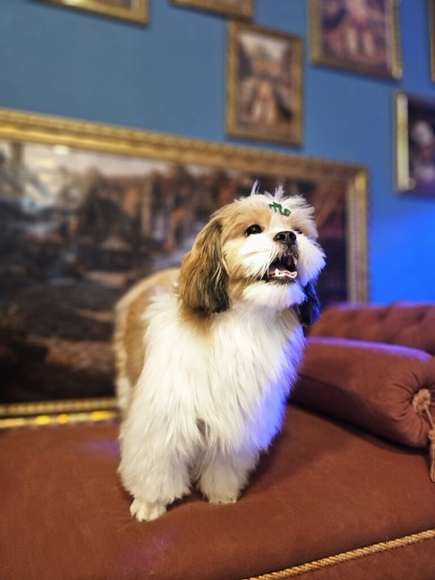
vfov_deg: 73.9
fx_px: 385
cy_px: 290
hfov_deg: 58.9
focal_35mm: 23
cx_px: 218
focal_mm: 5.4
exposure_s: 1/60
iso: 640
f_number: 1.8
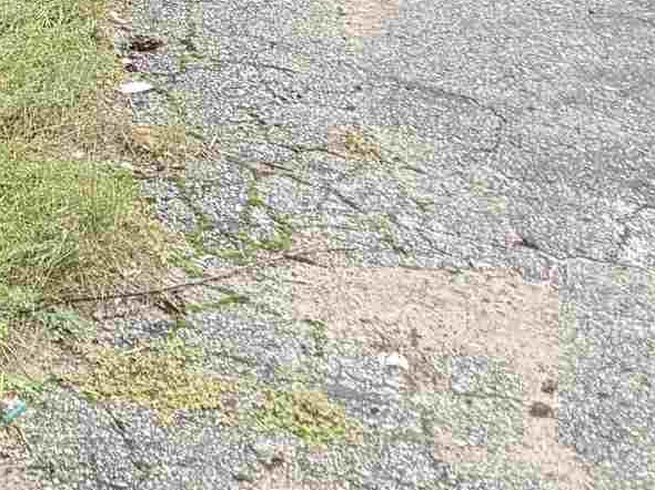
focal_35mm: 125
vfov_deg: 10.5
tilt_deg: -5.4
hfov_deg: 12.9
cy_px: -602
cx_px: -792
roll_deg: -0.3
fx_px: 2364
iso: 160
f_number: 1.78
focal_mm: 6.76
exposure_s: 1/241
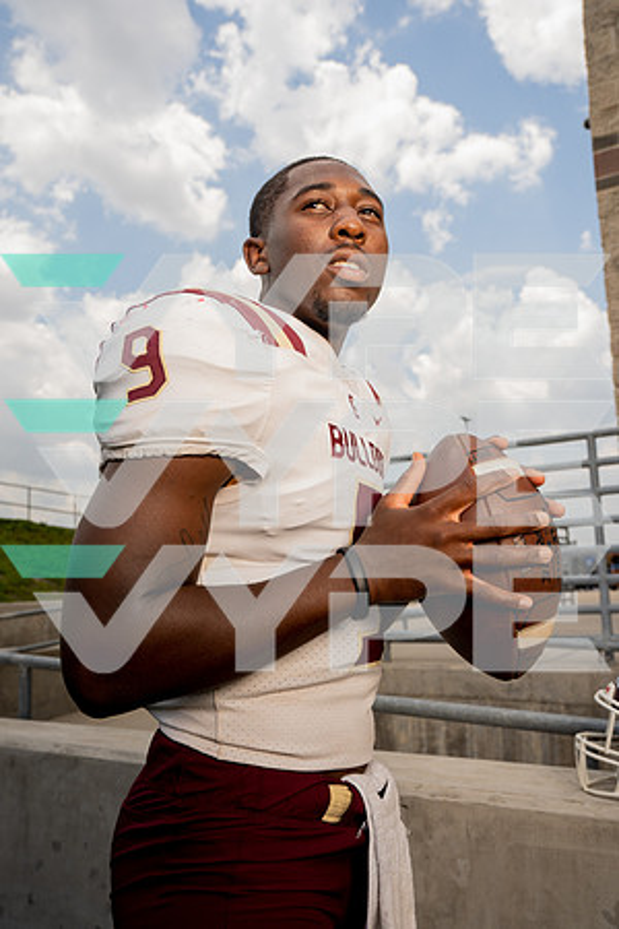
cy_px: 464
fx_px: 851
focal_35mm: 33
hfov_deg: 40.0
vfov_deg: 57.2
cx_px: 310
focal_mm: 33
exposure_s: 1/200
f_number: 6.3
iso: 50
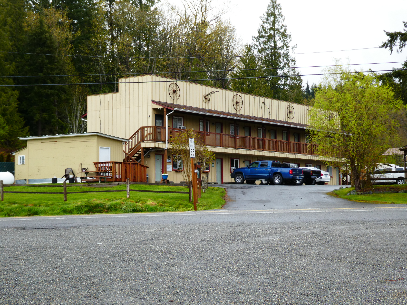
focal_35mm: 65
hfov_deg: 29.8
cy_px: 152
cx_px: 204
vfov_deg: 22.6
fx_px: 764
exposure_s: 1/80
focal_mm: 11.7
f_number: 4.4
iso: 80
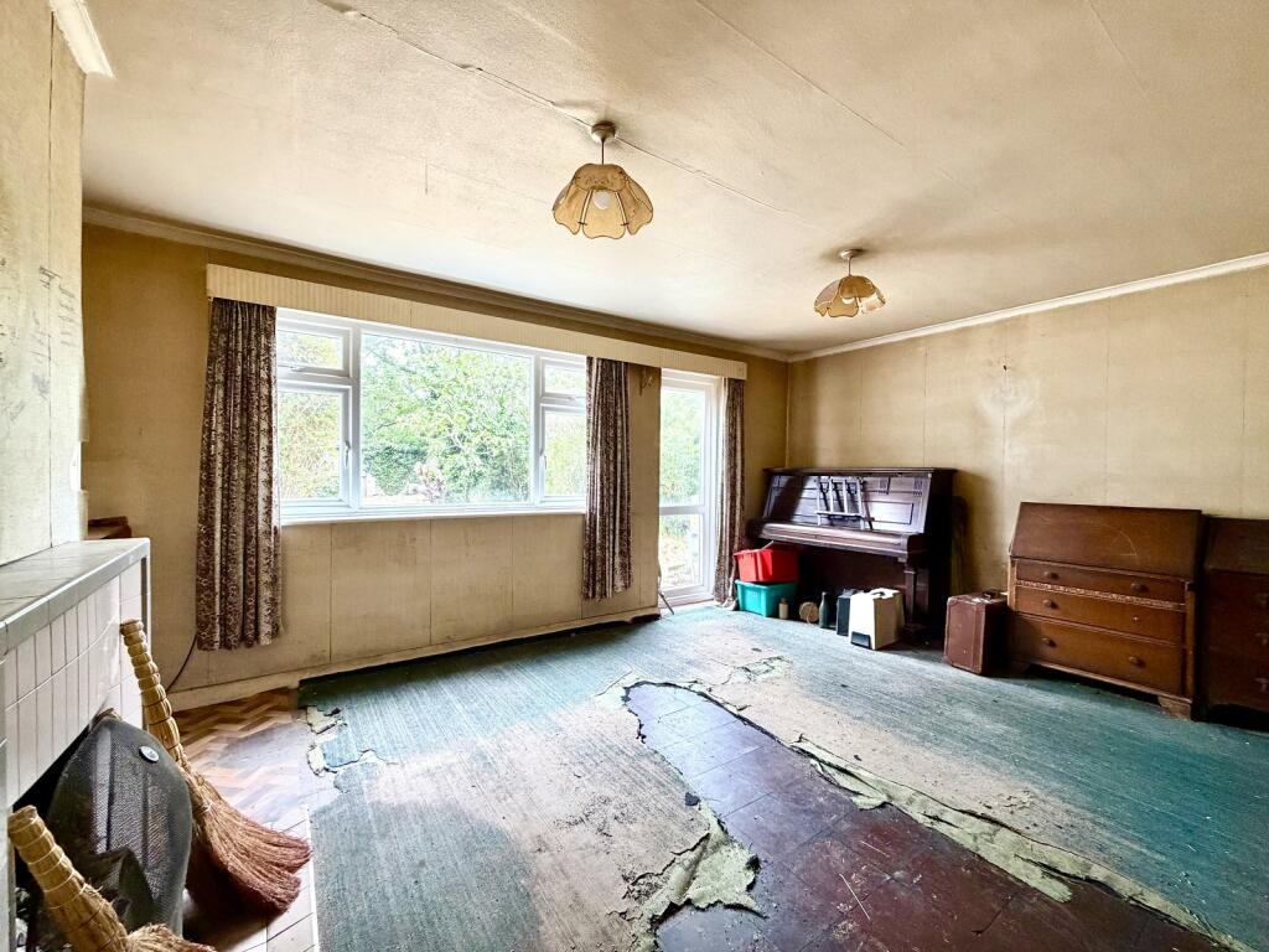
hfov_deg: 102.1
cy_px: 476
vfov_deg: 85.7
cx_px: 634
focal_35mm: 14
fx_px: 513
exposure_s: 1/112
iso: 320
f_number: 2.2
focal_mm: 2.22
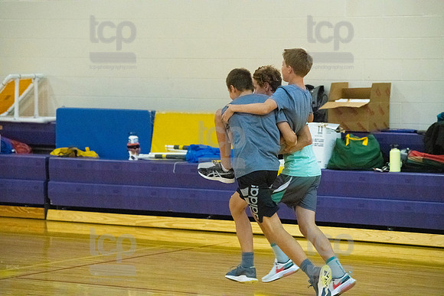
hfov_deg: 14.2
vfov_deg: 9.5
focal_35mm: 145
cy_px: 148
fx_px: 1789
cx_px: 222
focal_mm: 145
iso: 6400
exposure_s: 1/640
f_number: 4.5
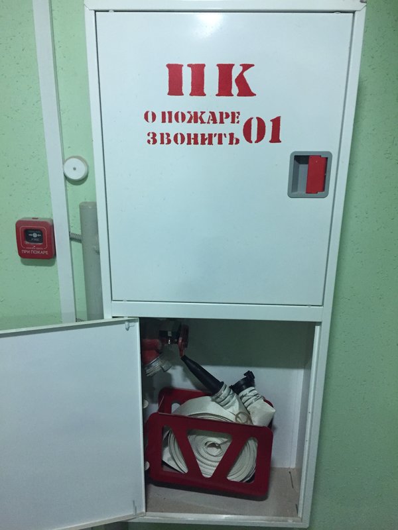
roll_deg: +0.2
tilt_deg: -18.7
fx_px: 445
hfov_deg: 48.2
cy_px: 265
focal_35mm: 29
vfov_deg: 61.7
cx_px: 199
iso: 250
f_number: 2.2
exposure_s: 1/17
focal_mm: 4.15
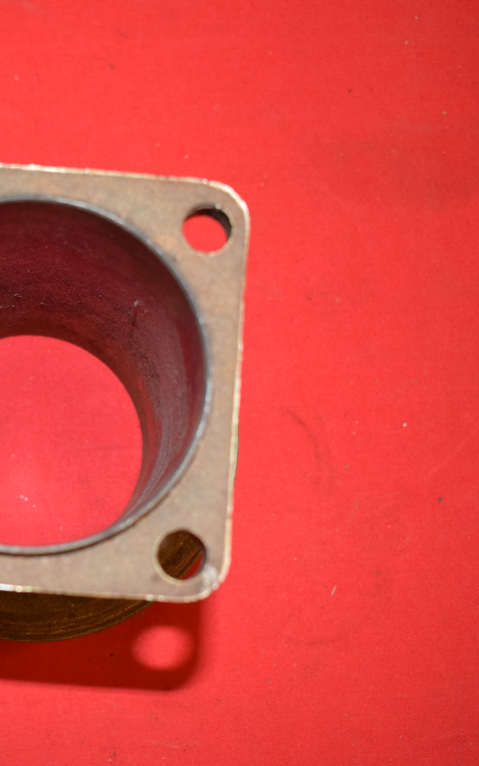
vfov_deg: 34.0
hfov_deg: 20.8
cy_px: 385
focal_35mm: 60
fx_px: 1253
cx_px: -24
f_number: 5
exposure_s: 1/100
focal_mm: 26
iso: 640
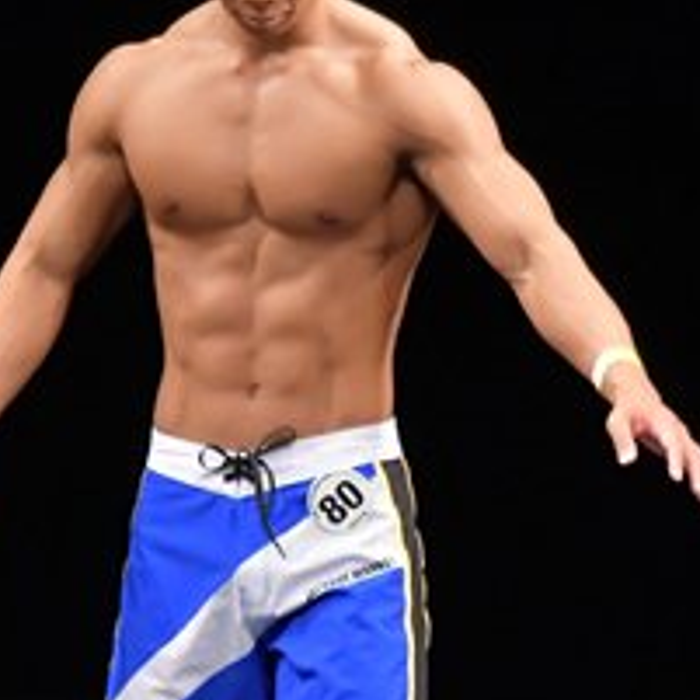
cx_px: 308
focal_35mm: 933
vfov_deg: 1.9
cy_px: 501
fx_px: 21346
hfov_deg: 1.9
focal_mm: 190
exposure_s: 1/400
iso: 3200
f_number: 5.6
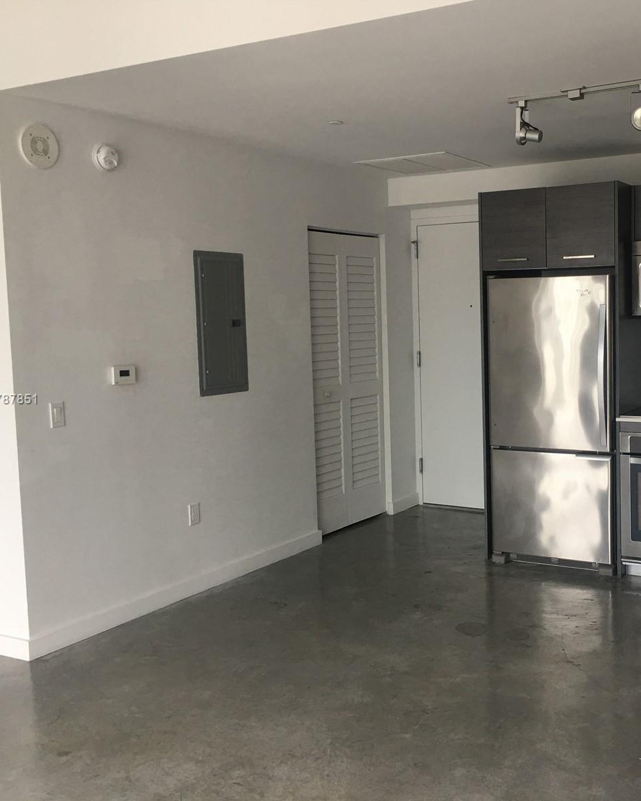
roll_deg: +1.3
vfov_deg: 47.9
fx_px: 901
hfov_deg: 38.3
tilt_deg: -3.5
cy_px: 400
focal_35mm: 38
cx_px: 470
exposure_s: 1/33
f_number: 2.2
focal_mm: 4.15
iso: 25
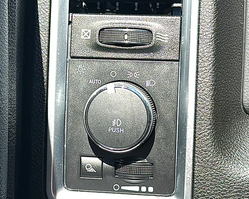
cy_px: 105
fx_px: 412
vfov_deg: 27.1
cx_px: 125
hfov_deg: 33.6
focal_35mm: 56
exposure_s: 1/527
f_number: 1.78
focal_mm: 6.86
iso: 80
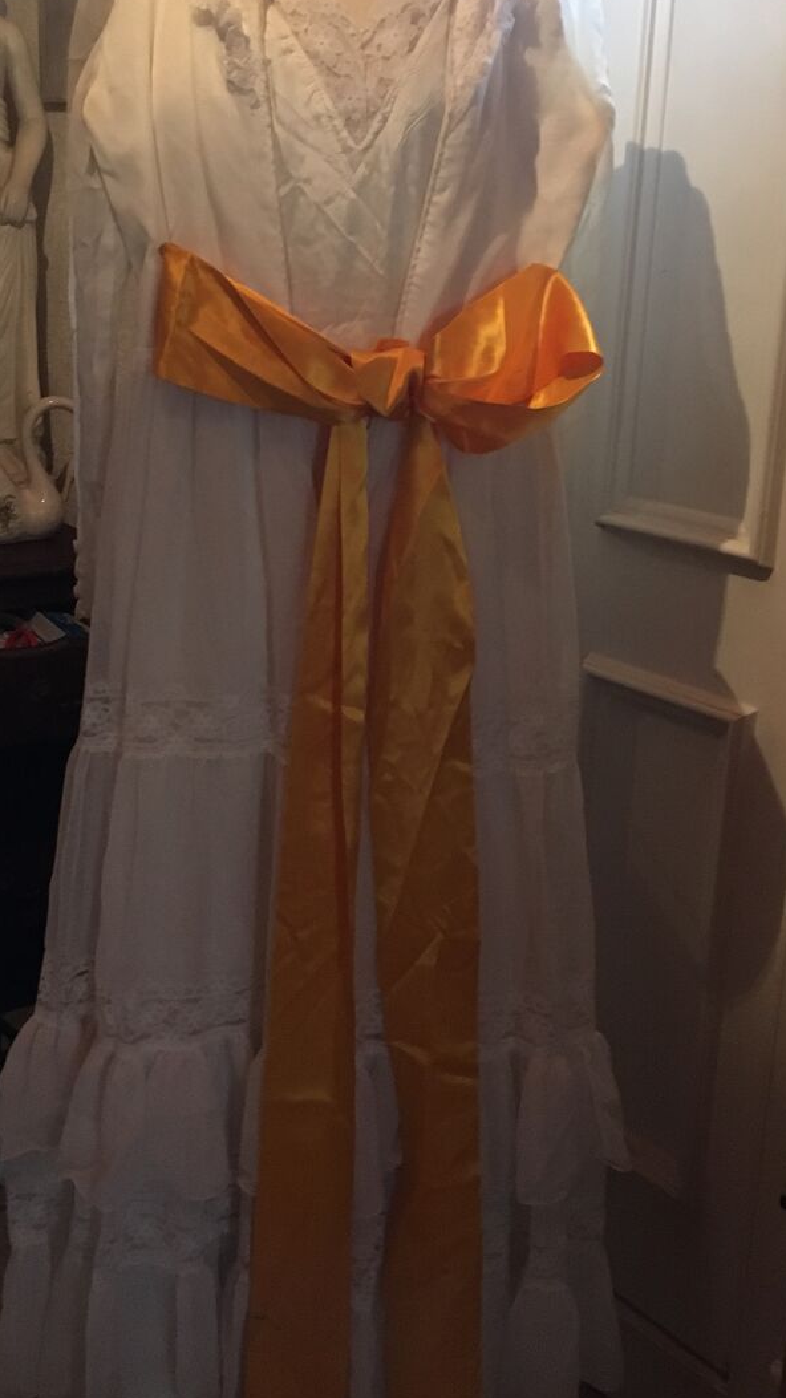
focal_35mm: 40
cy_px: 633
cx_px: 340
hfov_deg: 29.7
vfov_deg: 50.4
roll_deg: -0.3
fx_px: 1483
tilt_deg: -17.6
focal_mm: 4.15
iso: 250
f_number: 2.2
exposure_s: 1/17
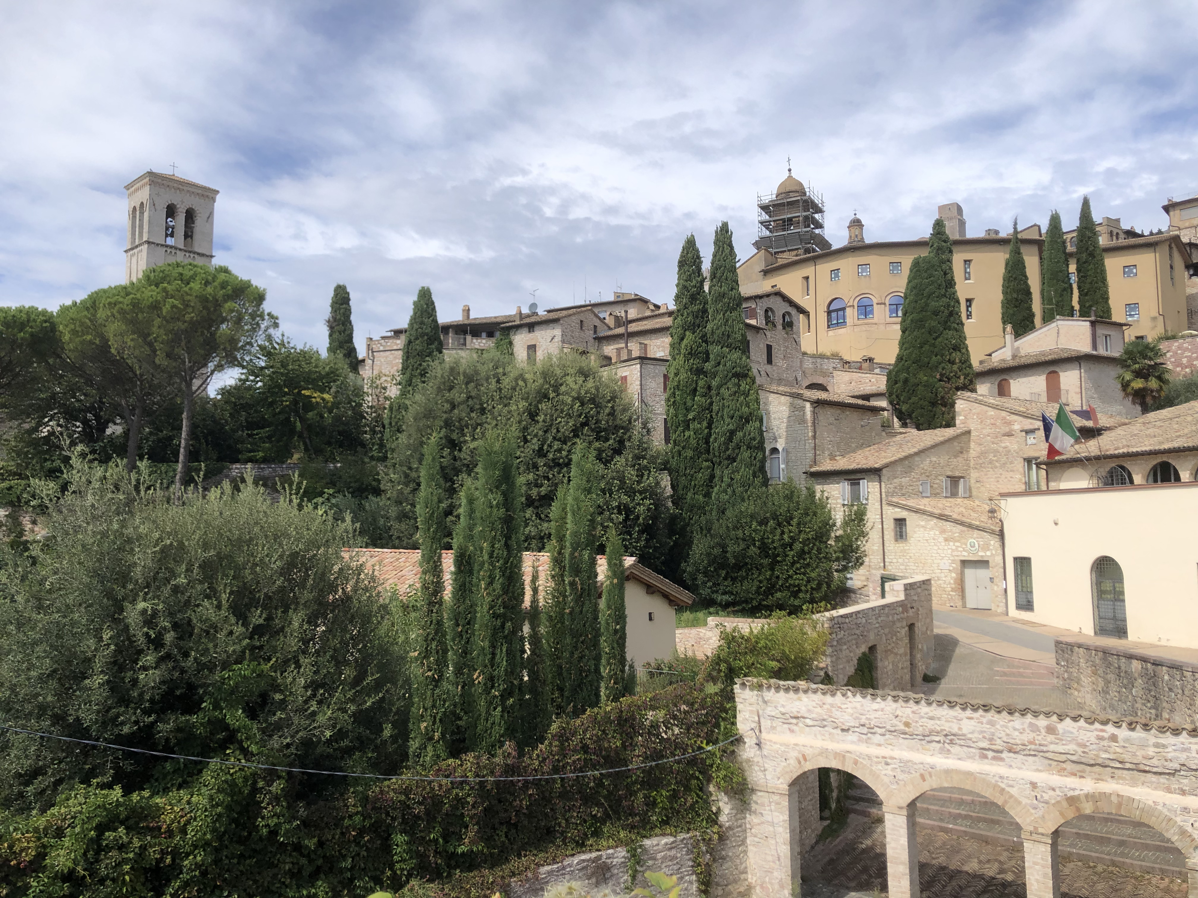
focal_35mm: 28
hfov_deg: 63.4
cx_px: 599
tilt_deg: +5.0
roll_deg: +0.7
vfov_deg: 49.7
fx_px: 969
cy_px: 449
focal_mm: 4
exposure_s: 1/2288
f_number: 1.8
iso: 20
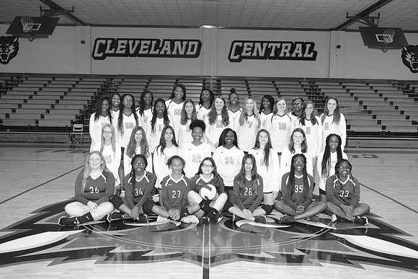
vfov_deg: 37.9
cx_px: 209
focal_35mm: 35
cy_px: 140
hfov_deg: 54.4
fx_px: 406
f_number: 3.6
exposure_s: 1/60
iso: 1000
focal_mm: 23
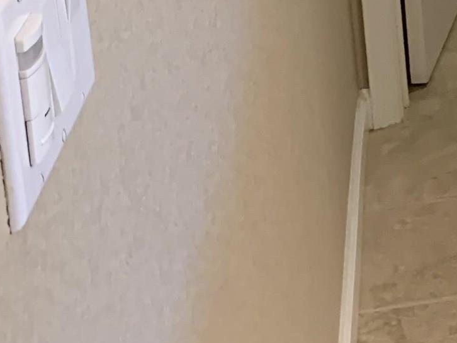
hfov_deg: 16.3
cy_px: -344
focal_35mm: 110
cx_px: 682
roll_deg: +2.9
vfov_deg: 12.0
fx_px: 1453
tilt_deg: -8.3
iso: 250
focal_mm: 4.25
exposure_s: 1/60
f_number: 1.8
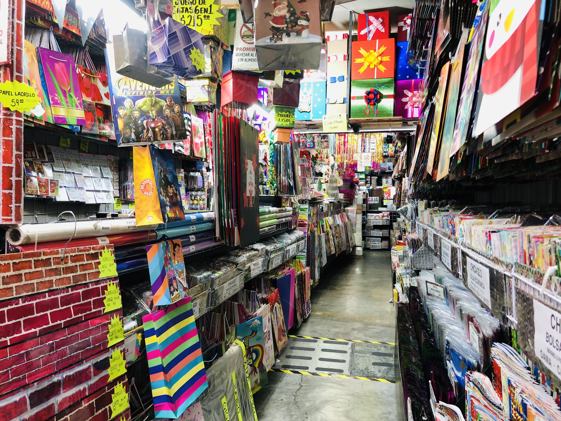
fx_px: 454
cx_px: 280
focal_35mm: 28
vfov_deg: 49.7
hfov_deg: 63.4
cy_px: 210
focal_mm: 4
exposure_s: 1/15
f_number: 1.8
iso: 40
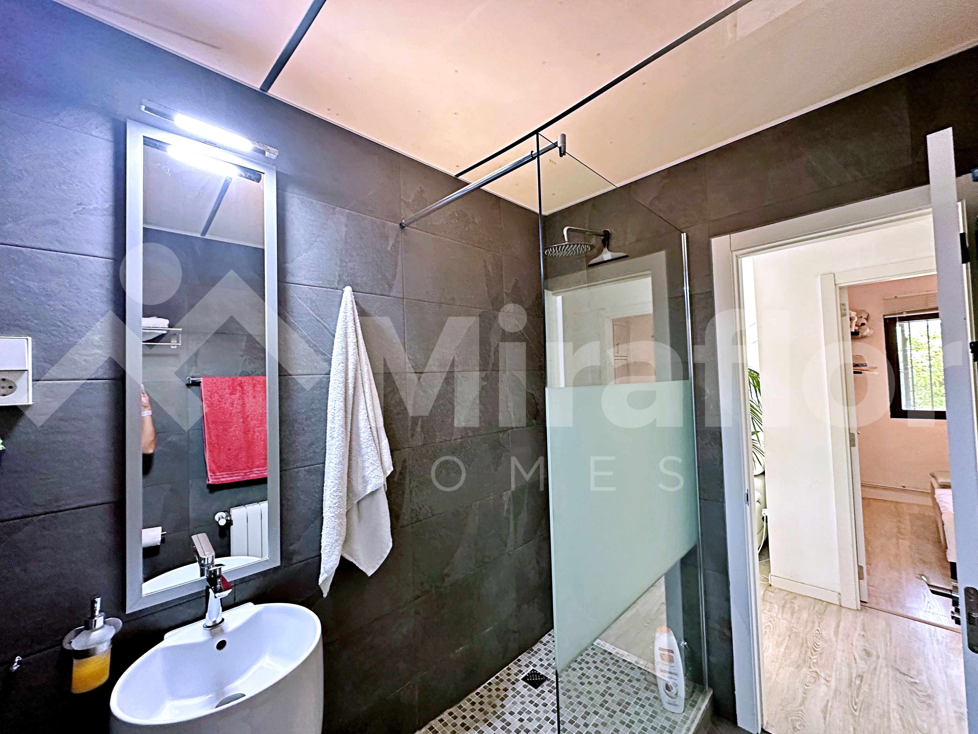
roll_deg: +1.7
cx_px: 489
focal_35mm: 14
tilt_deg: +1.5
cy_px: 367
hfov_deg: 102.1
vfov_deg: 85.7
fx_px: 396
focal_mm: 2.22
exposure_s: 1/50
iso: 500
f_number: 2.2
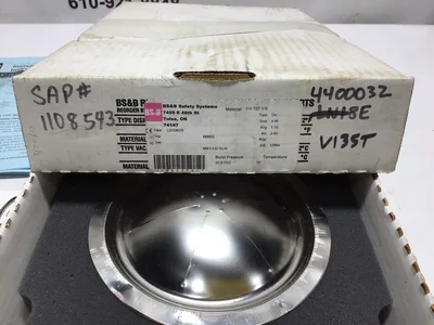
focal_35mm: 31
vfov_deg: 45.4
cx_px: 217
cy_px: 162
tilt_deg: -40.1
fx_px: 389
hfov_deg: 58.4
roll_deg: -1.9
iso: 25
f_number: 2.4
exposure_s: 1/123
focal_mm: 3.3
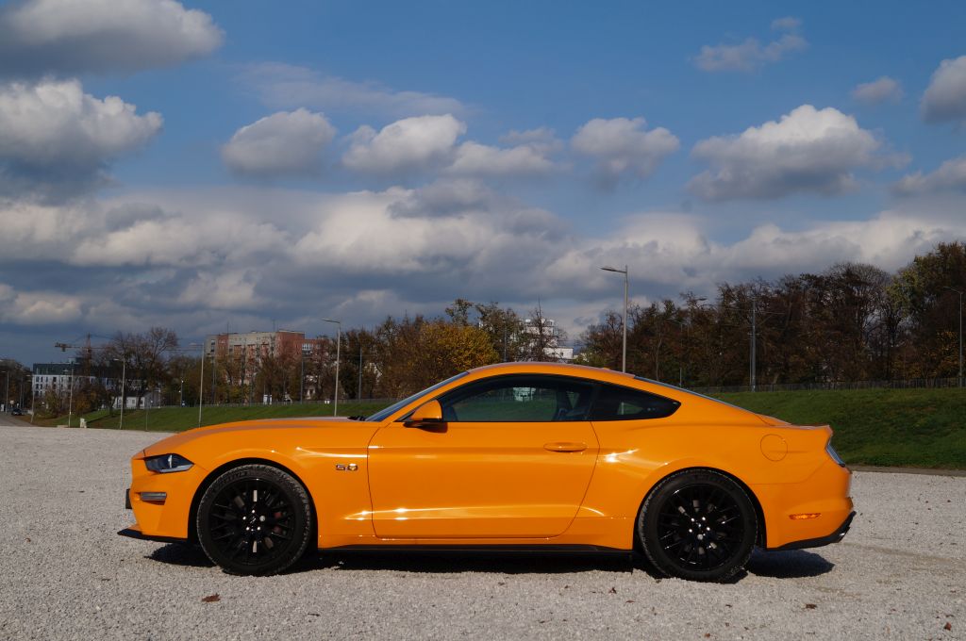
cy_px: 320
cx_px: 483
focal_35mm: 45
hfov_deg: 43.7
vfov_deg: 29.8
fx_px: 1206
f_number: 13
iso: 100
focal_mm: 30
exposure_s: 1/320
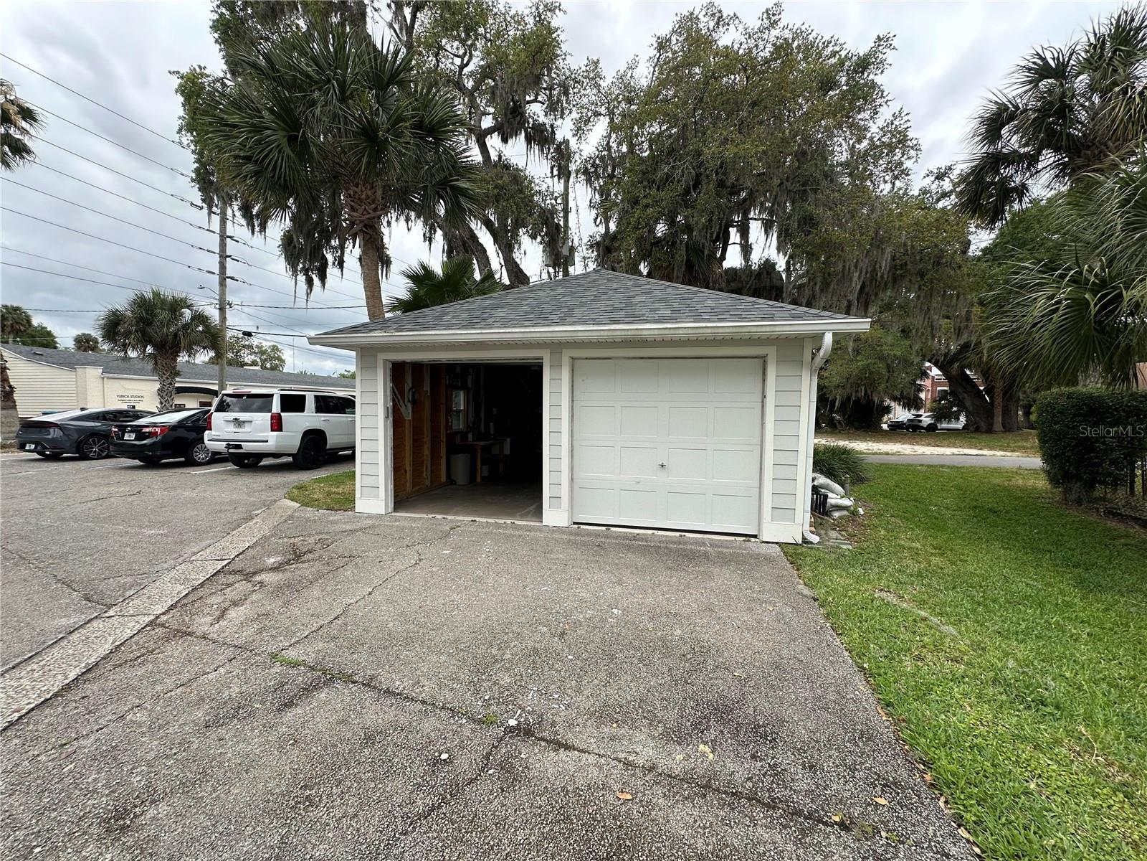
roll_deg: -0.2
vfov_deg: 85.7
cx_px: 574
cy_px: 430
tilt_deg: -2.2
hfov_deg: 102.1
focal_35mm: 14
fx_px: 464
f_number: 2.2
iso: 40
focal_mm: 2.22
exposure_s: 1/917
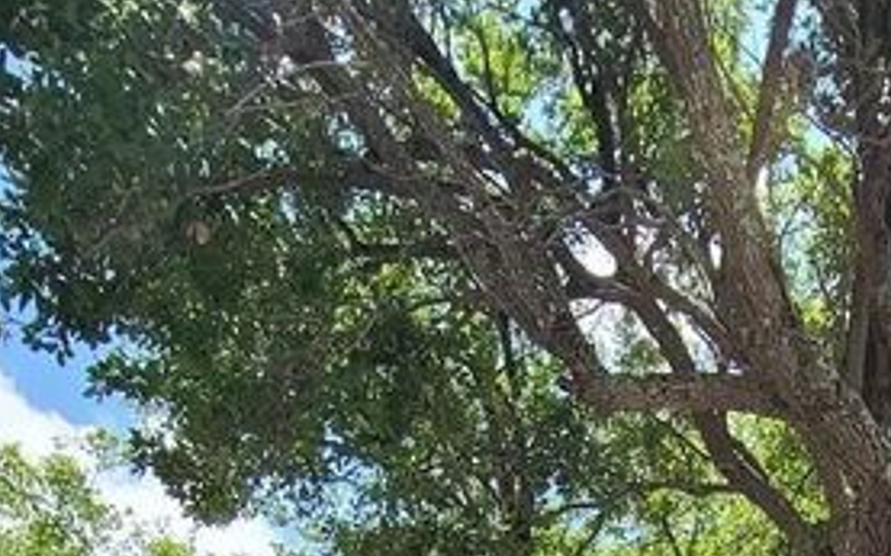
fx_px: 1238
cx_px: 737
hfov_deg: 37.9
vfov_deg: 17.3
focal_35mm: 51
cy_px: 1144
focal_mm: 2.2
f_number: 2.2
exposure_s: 1/848
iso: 50
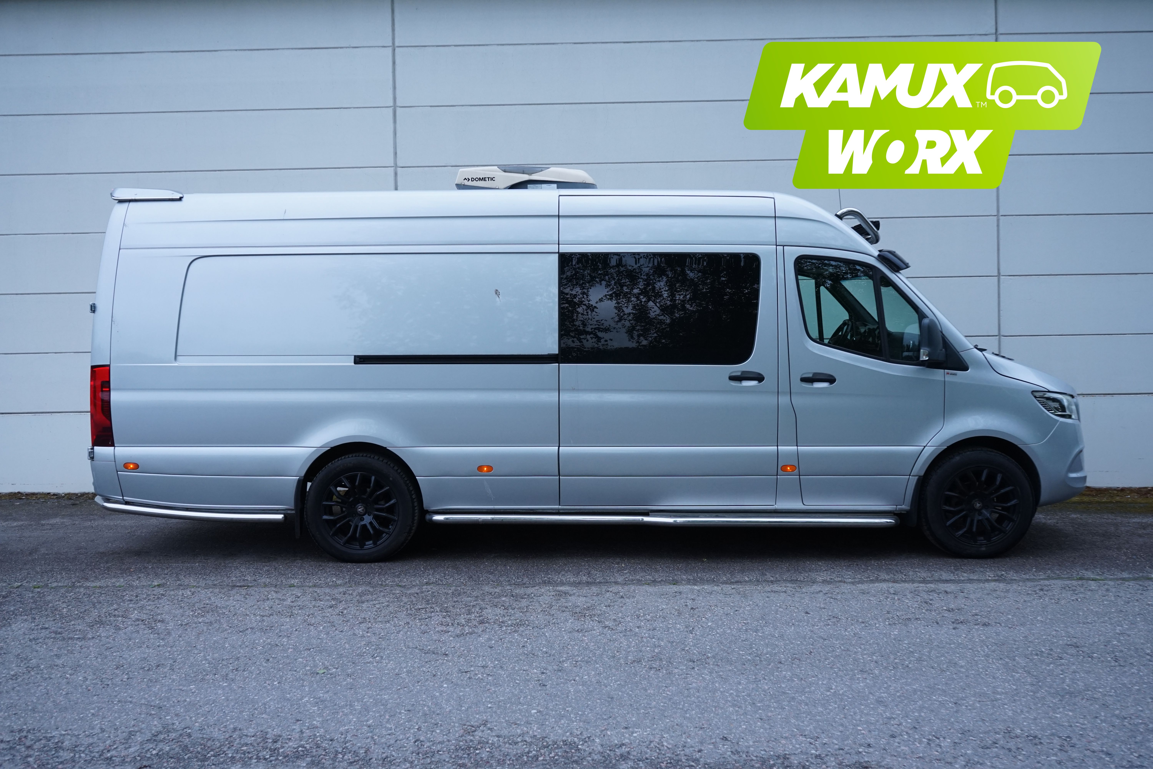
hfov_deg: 61.9
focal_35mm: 30
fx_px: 961
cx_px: 576
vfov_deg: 43.6
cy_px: 384
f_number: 7.1
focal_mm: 30
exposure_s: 1/640
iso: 1000
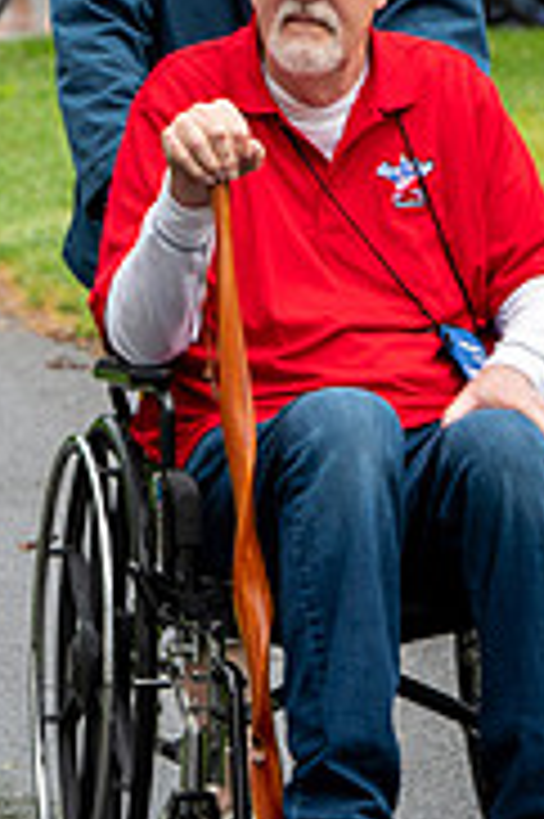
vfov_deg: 5.7
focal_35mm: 358
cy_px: 18
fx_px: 8130
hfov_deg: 3.8
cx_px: 169
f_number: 6.3
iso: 320
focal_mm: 145
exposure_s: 1/100
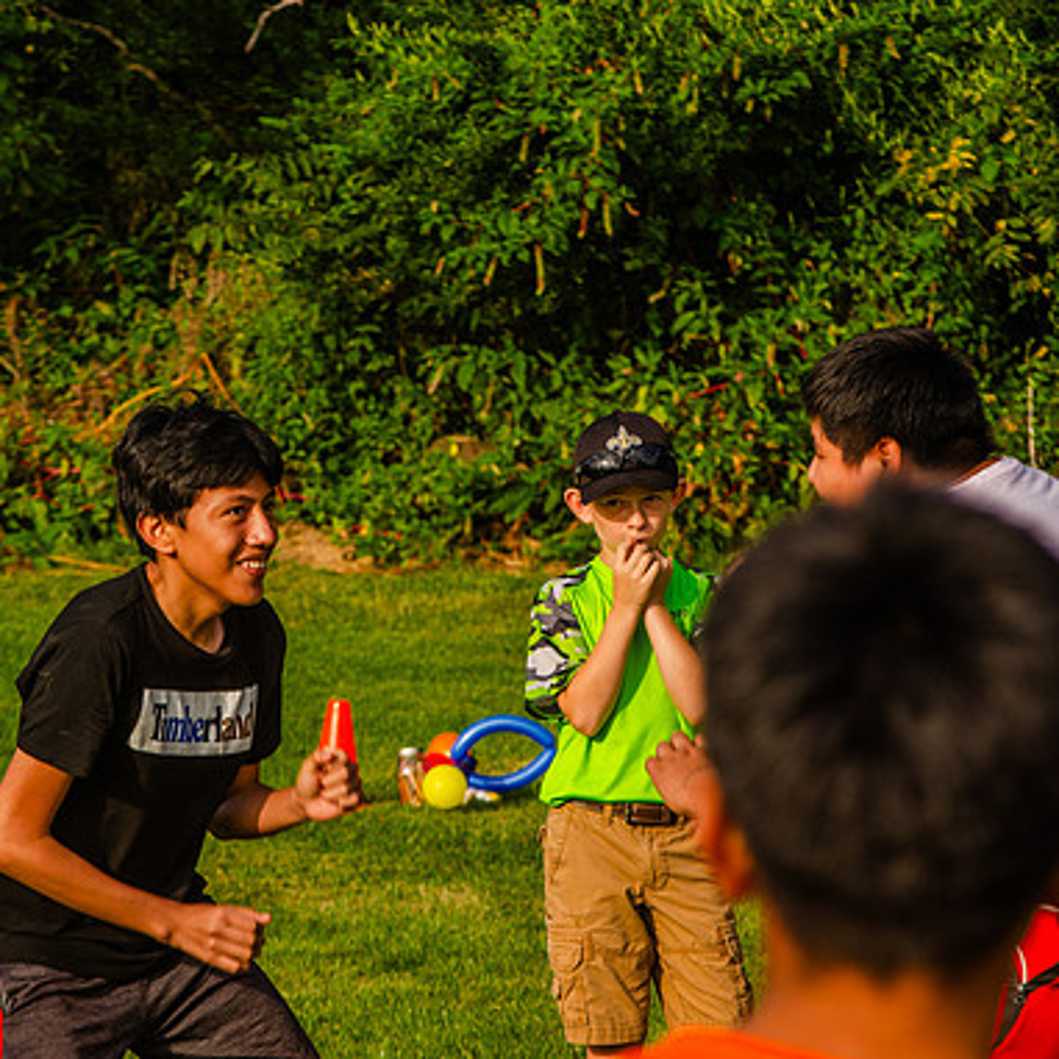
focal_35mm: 213
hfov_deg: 8.2
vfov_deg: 8.2
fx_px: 7372
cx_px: 264
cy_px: 531
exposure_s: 1/250
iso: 160
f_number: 8
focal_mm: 110
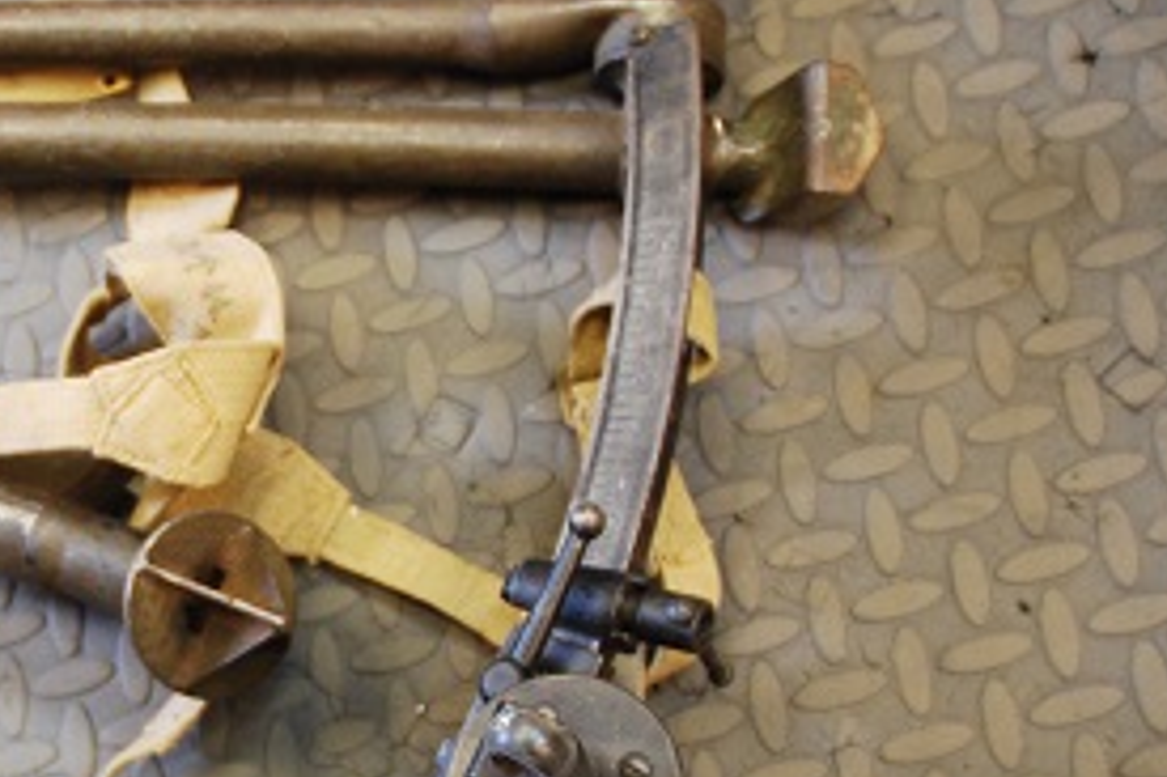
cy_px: 664
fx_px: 1911
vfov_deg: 22.5
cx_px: -4
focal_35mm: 59
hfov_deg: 31.4
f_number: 3.5
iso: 560
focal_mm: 18
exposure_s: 1/30
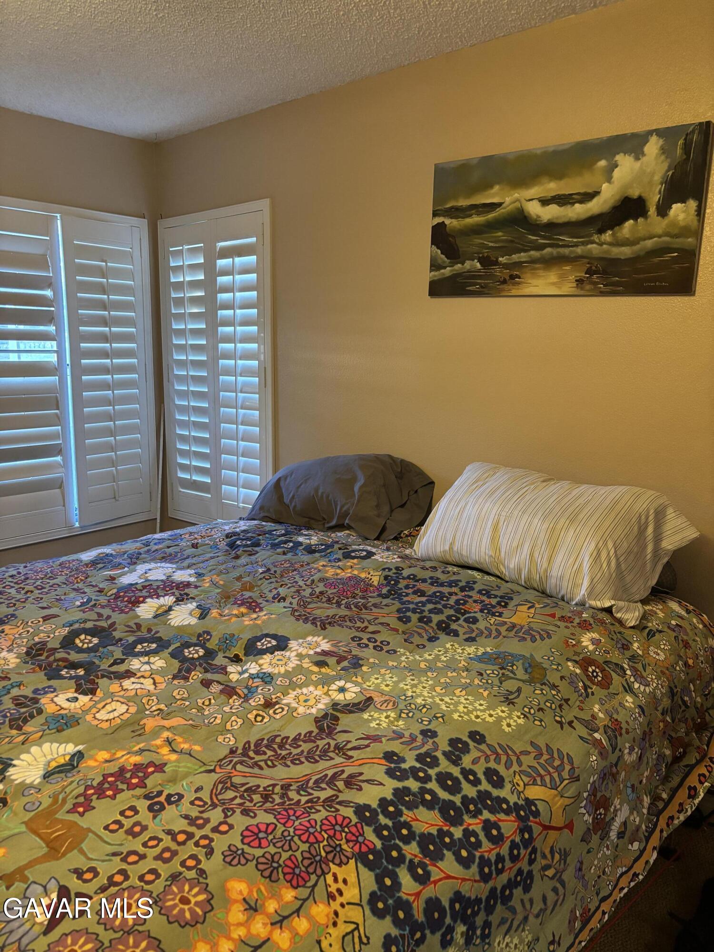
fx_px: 715
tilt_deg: -8.4
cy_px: 476
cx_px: 357
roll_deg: -0.9
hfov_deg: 53.1
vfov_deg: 67.3
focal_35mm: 26
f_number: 1.6
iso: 500
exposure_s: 1/40
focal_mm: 5.96
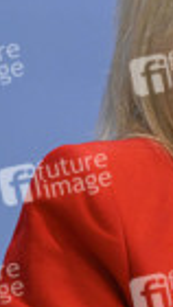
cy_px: 125
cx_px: 435
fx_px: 3189
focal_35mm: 392
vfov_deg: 5.5
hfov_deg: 3.1
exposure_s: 1/500
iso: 4000
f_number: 7.1
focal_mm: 116
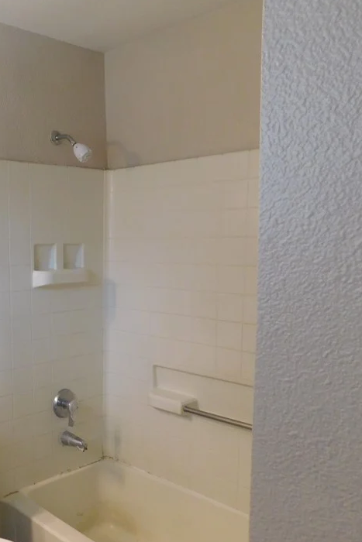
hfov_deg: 34.7
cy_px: 293
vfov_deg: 54.4
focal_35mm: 35
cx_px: 8
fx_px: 528
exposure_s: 1/30
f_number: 3
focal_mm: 4
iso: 220
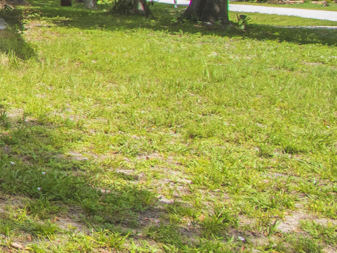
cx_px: -387
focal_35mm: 70
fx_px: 682
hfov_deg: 17.1
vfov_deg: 20.2
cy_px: -19
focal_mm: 10
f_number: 8
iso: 320
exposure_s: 1/640
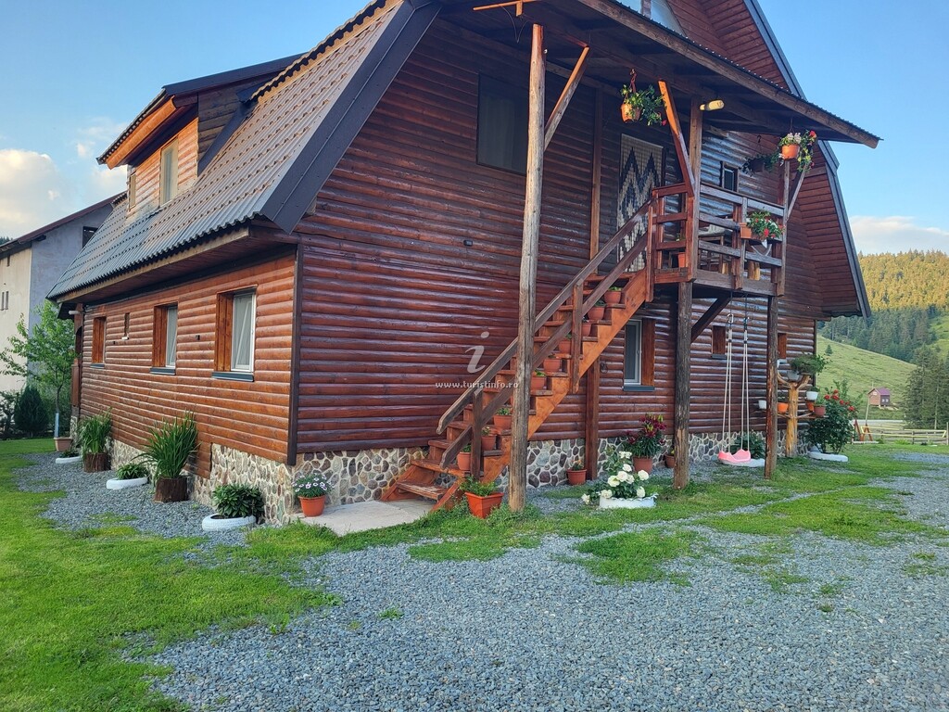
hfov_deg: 67.3
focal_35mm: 26
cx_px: 474
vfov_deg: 53.1
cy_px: 356
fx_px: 713
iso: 40
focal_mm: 5.4
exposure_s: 1/179
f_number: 1.8
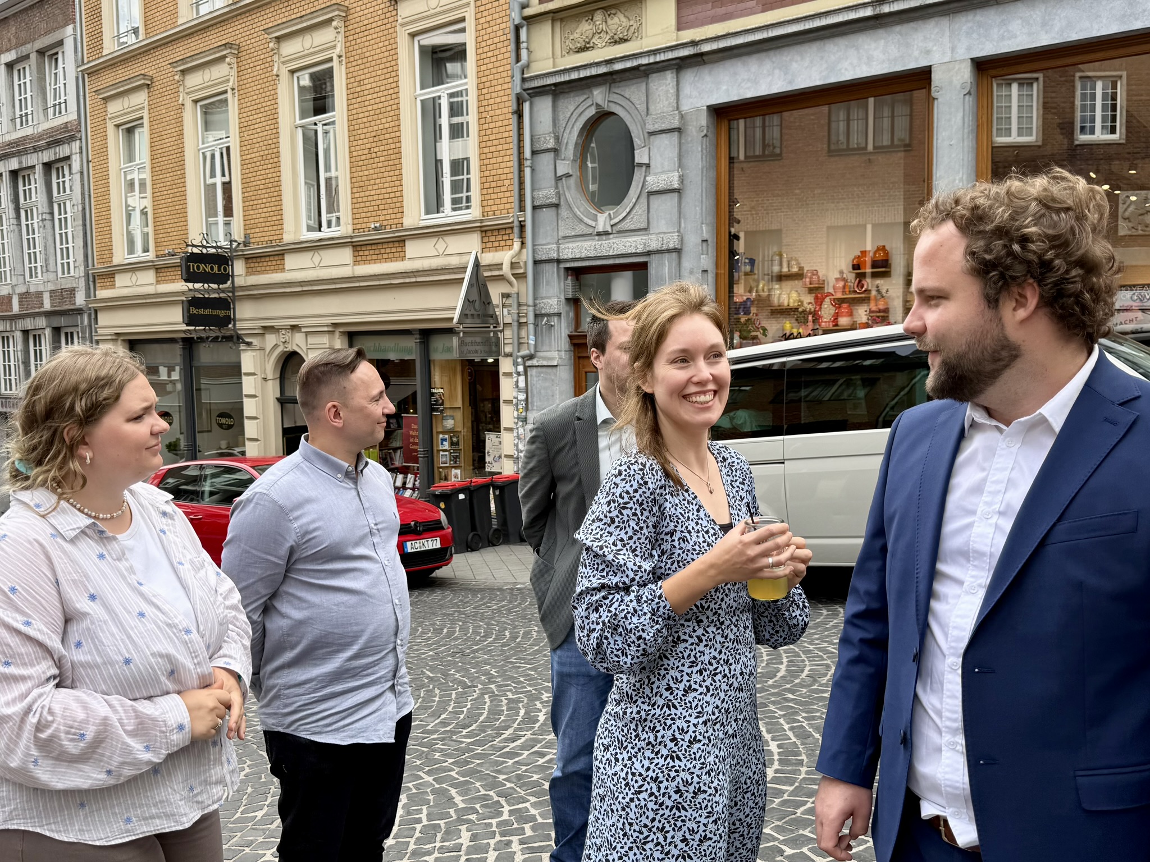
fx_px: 797
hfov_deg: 71.6
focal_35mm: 24
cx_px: 575
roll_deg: +0.8
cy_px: 431
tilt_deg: -3.4
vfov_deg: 56.8
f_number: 1.78
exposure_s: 1/627
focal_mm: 6.76
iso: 80
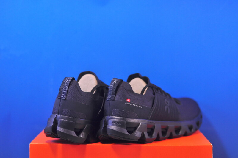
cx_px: 119
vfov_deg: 18.1
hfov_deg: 27.0
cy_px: 79
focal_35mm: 75
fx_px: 495
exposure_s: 1/320
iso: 250
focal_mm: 50
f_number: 2.2
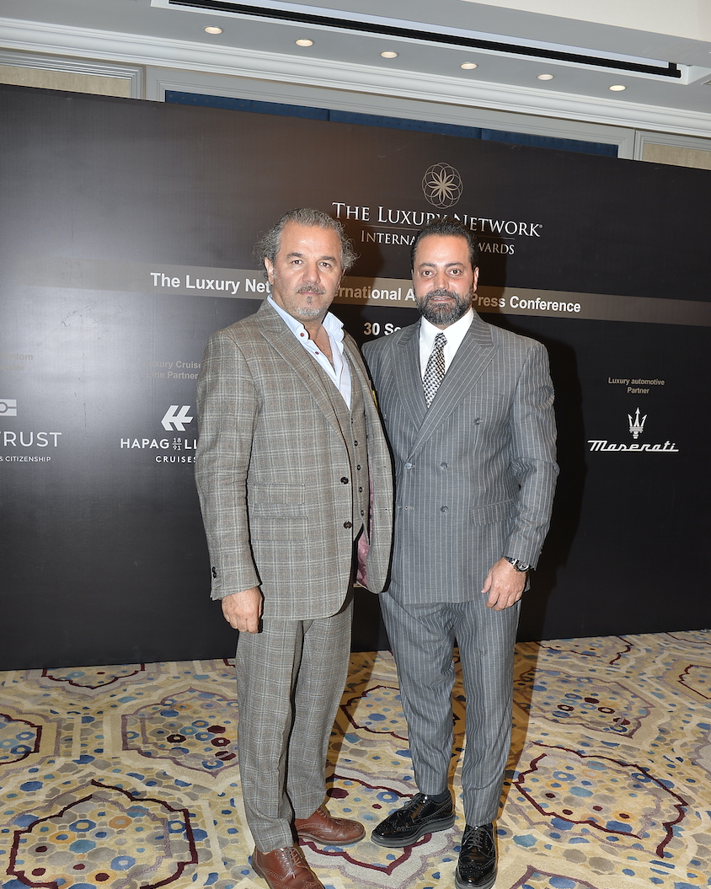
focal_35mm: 33
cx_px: 356
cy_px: 500
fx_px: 868
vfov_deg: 54.1
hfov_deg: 44.5
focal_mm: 29
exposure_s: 1/60
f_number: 5.6
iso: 320
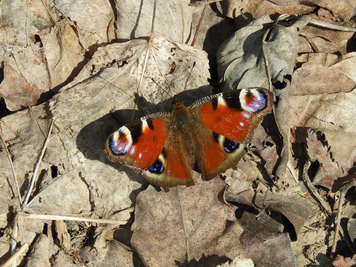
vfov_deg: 3.7
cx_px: 178
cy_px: 134
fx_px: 4114
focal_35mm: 400
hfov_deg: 5.0
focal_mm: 71.7
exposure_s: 1/400
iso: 100
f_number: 5.6
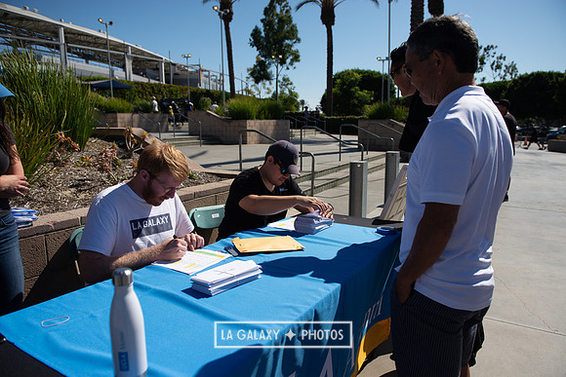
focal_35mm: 26
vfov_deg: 49.6
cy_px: 188
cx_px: 283
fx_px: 409
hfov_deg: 69.4
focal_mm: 26
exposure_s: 1/4000
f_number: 4
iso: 200
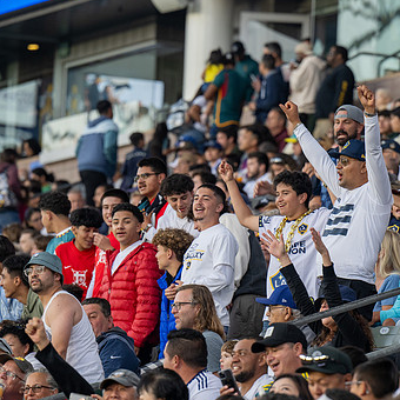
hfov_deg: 5.0
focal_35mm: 352
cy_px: 189
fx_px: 4602
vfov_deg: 5.0
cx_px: 303
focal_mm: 200
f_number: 4
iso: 560
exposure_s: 1/200
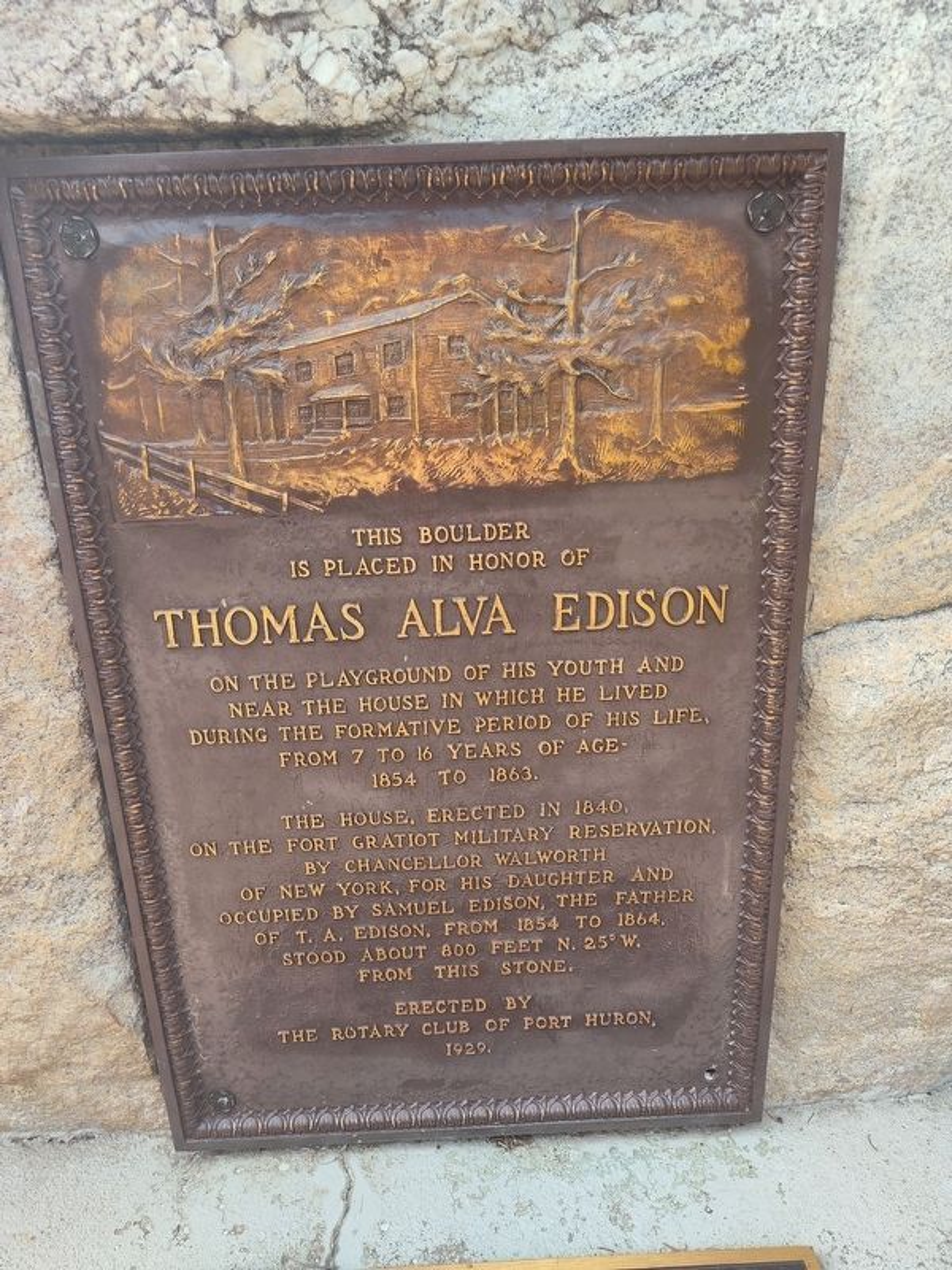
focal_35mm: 23
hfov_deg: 58.9
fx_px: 843
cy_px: 635
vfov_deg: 73.9
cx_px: 476
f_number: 1.8
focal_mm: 5.56
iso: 100
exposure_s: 1/310
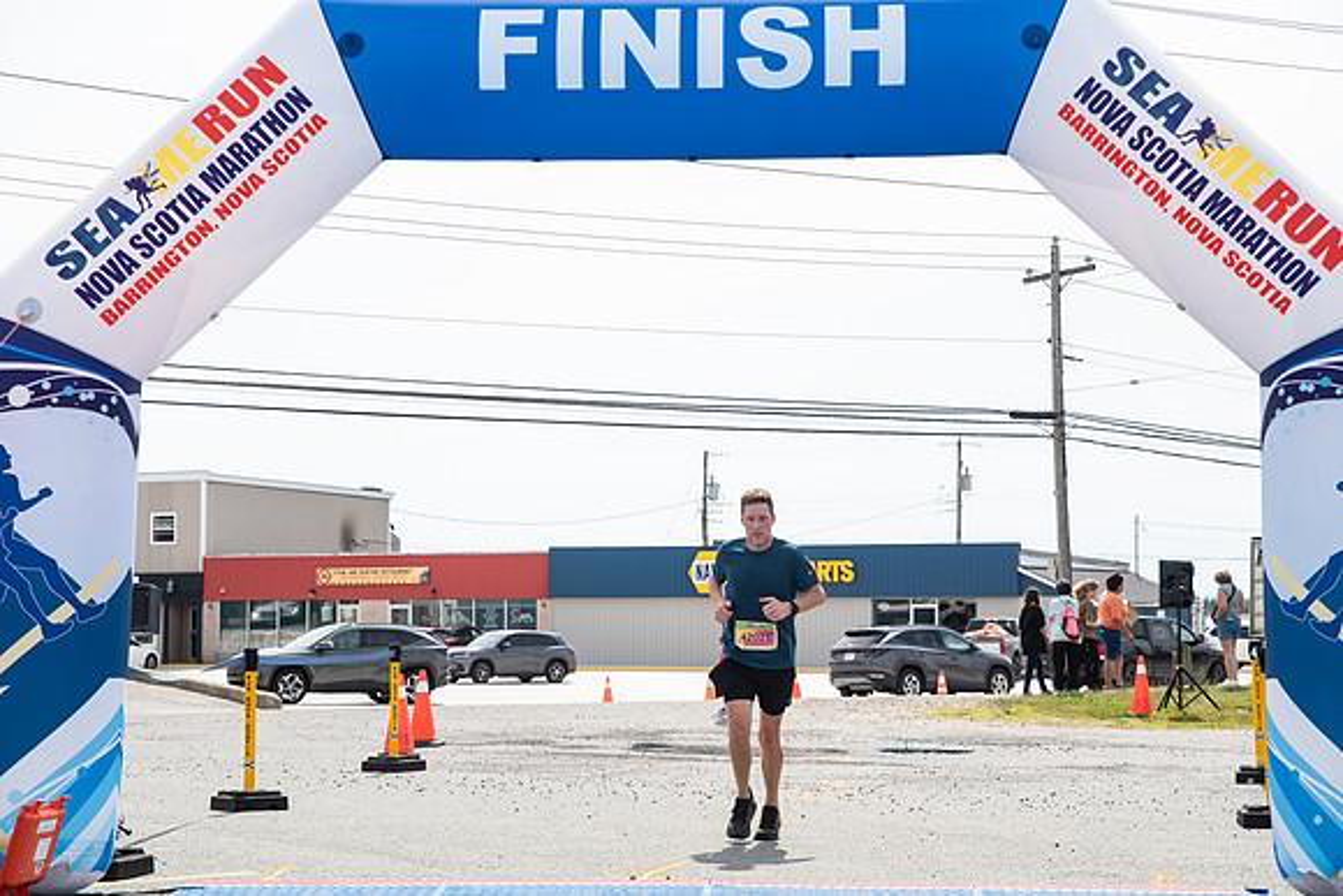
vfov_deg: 21.1
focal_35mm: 64
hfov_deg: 31.3
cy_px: 456
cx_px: 672
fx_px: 2401
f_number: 4
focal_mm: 60
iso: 800
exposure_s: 1/4000
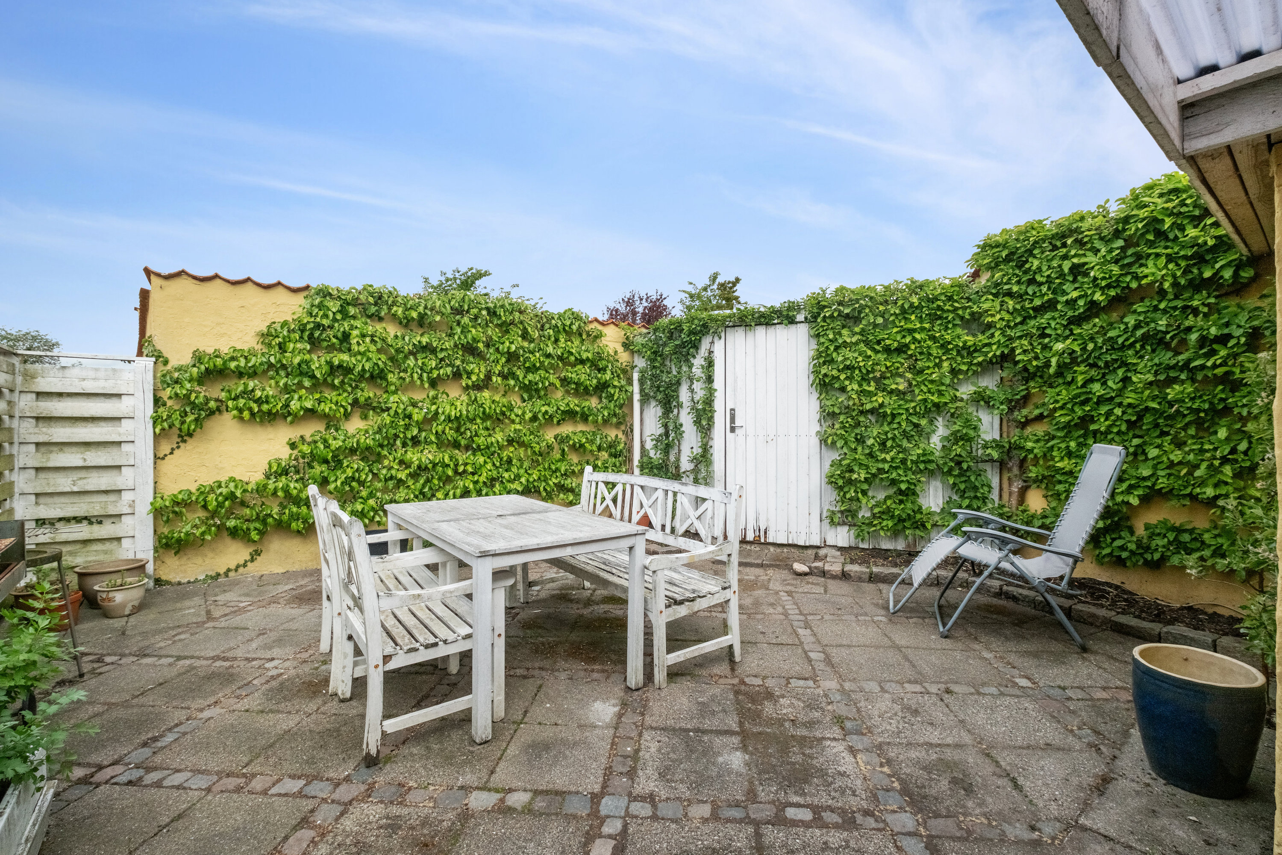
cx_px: 641
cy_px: 428
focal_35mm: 15
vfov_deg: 77.3
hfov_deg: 100.4
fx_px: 534
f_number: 8
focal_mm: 10
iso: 800
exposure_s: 1/640
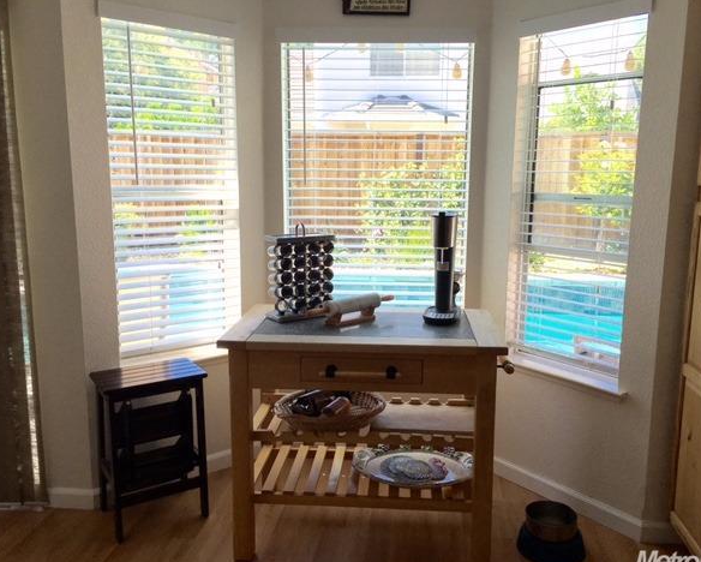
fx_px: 644
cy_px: 286
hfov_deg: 57.1
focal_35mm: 31
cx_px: 371
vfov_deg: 47.2
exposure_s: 1/310
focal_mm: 4.15
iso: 25
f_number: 2.2
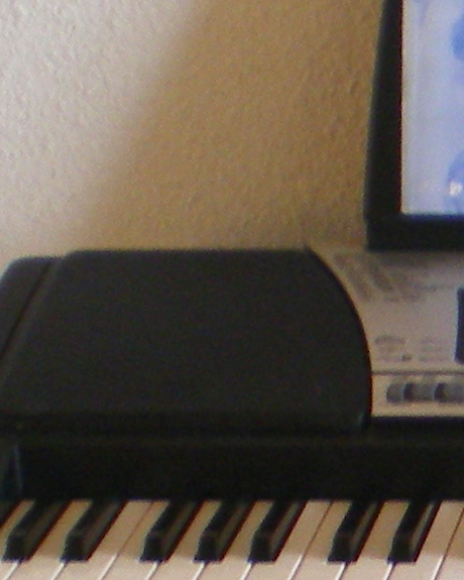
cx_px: 847
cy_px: 680
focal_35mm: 198
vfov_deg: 9.6
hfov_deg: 7.6
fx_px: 3399
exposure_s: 1/30
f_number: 3.1
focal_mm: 6.3
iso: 160
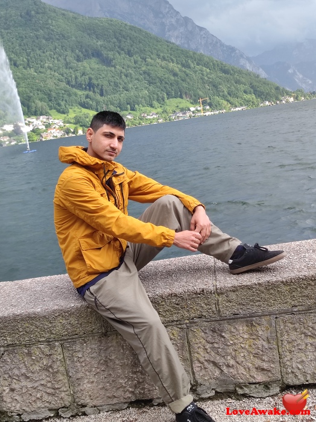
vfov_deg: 69.4
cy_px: 211
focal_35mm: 25
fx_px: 305
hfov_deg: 54.8
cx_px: 158
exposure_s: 1/134
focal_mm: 4.7
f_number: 1.79
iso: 50
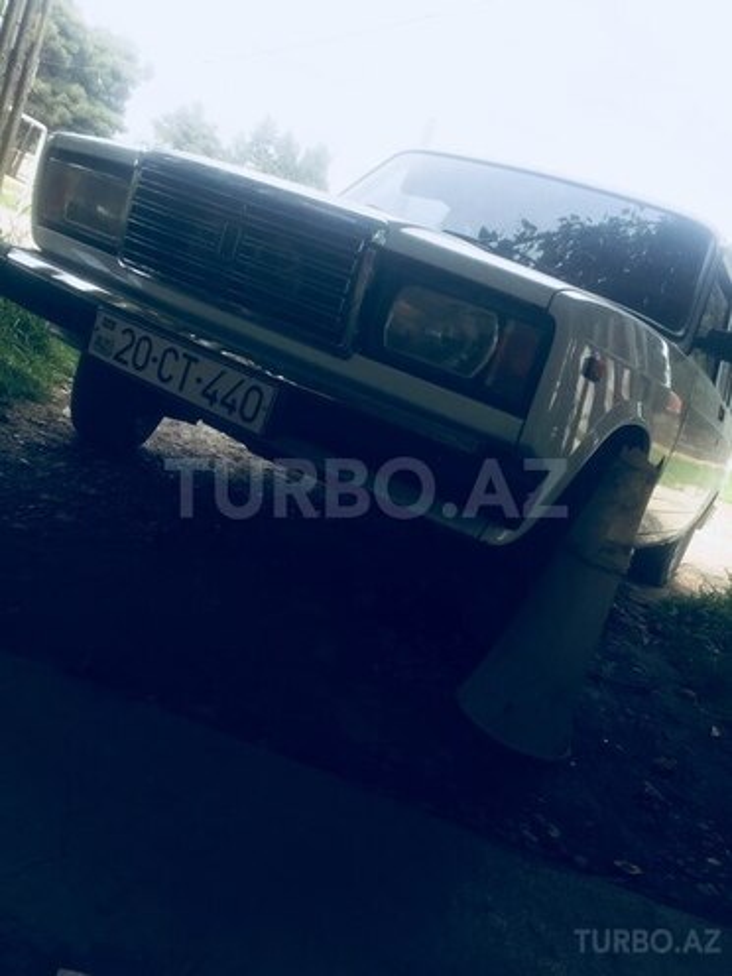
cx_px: 366
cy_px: 488
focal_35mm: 29
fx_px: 818
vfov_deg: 61.7
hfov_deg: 48.2
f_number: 2.2
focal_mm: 4.15
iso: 32
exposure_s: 1/527
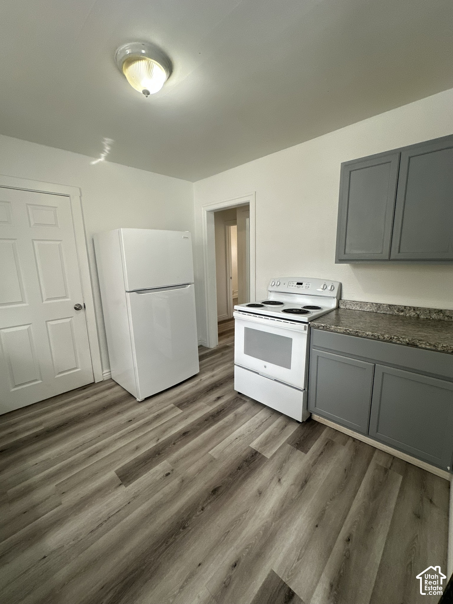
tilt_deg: -10.0
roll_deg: +1.3
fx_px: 244
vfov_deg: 102.1
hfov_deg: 85.7
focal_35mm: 14
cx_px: 226
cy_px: 302
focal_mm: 2.22
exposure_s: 1/120
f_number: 2.2
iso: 320
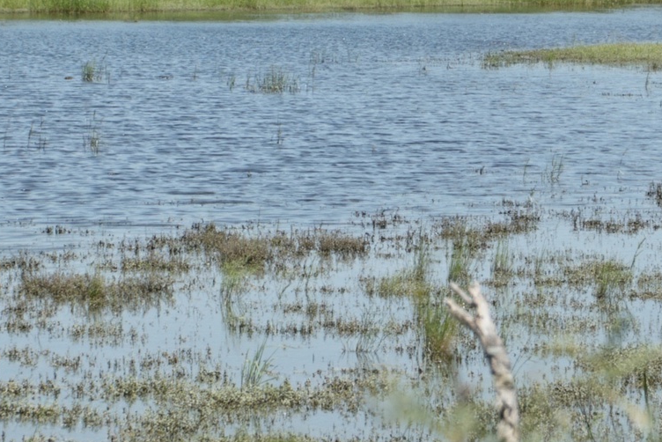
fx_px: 3973
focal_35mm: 216
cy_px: -44
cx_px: 188
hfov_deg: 9.5
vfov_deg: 6.3
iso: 100
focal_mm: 65
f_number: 8
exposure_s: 1/400
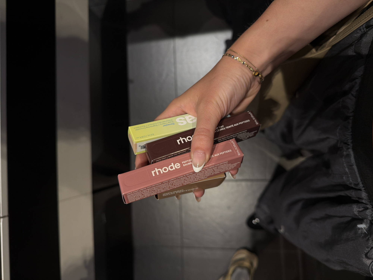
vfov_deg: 56.8
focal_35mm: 24
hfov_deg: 71.6
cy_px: 140
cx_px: 186
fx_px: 259
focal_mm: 6.76
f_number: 1.78
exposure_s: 1/120
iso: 64
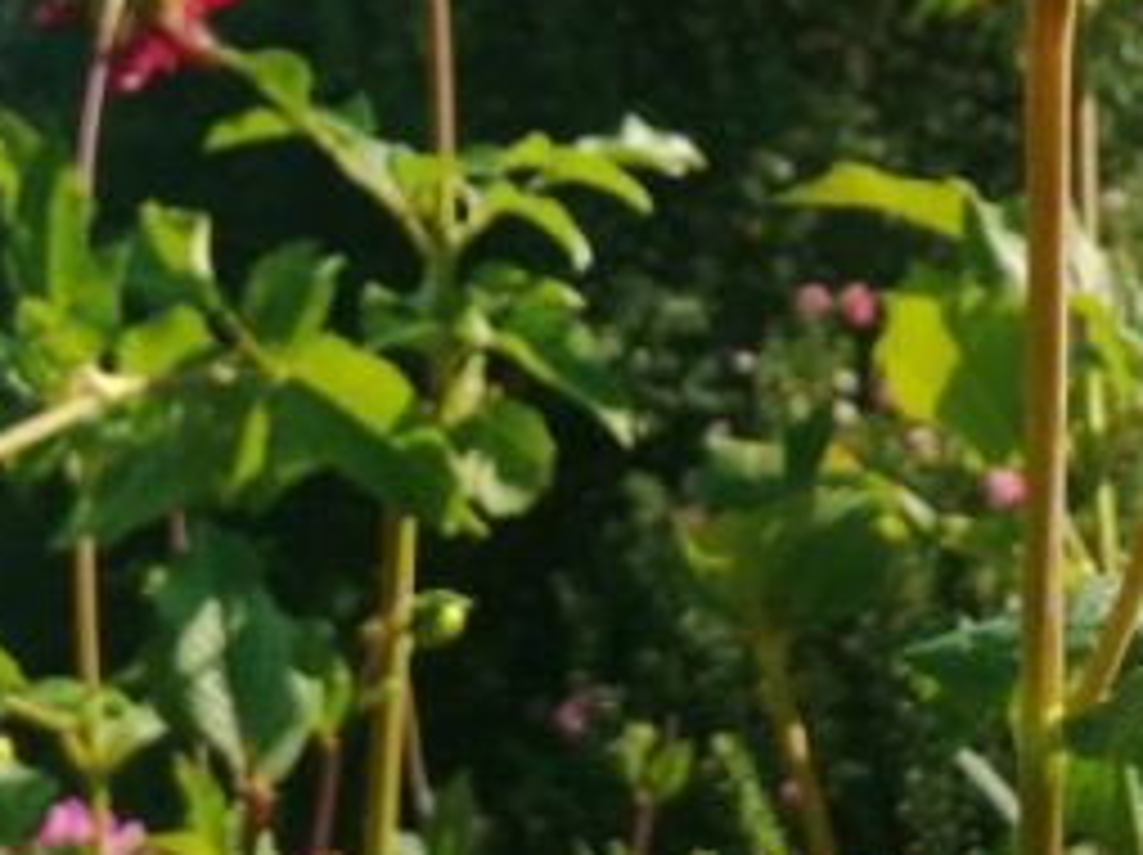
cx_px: 544
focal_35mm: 109
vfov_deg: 13.5
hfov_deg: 18.1
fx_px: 3596
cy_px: 126
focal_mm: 3.95
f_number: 1.8
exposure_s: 1/893
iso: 50
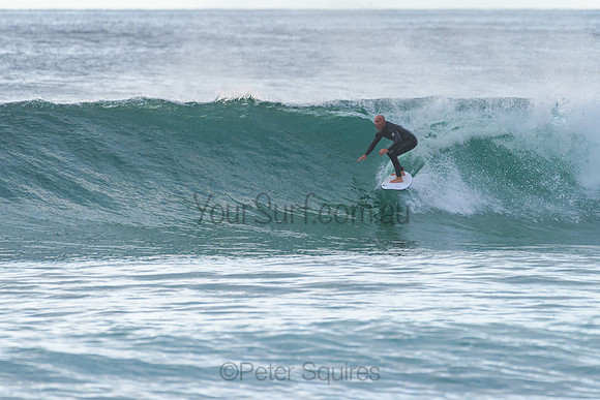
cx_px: 342
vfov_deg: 2.2
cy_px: 156
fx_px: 10225
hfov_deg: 3.4
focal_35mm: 613
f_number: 5.6
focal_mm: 500
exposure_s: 1/2000
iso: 560
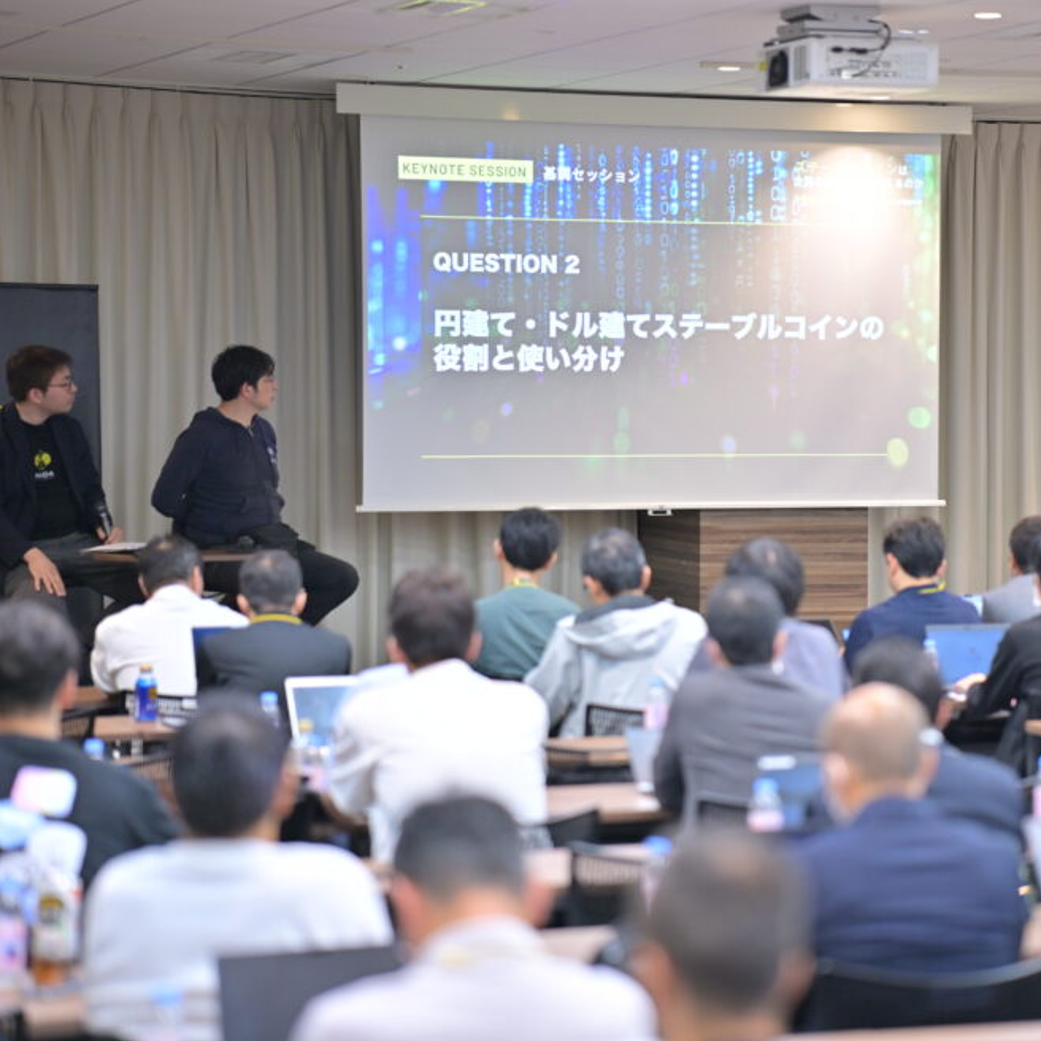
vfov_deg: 16.0
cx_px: 720
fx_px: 3709
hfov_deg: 15.9
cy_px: 520
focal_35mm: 109
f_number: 1.4
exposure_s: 1/200
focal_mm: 85
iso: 400
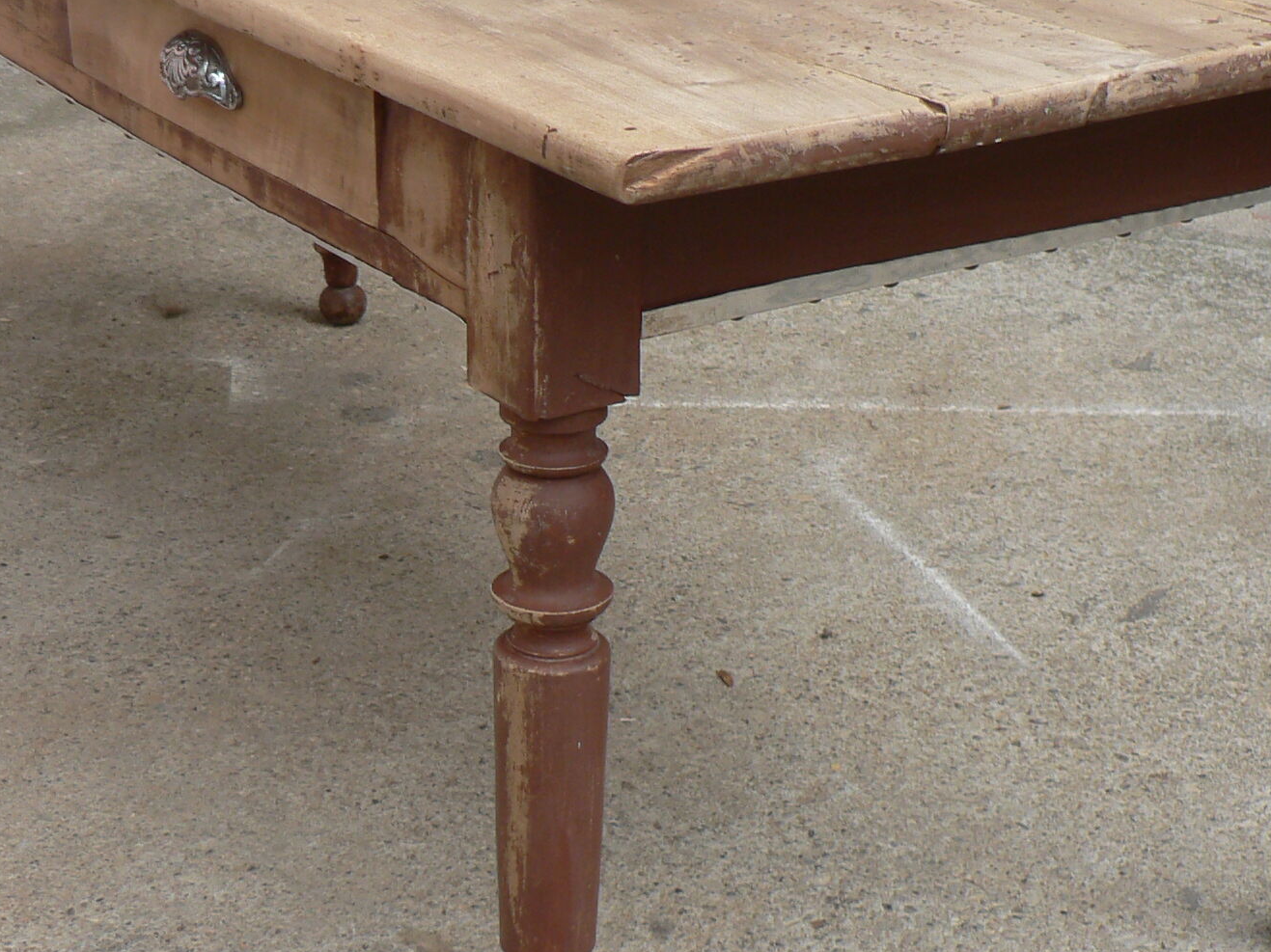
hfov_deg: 27.8
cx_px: 584
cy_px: 483
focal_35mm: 70
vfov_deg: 21.0
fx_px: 2569
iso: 80
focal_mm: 6
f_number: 2.8
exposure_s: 1/400
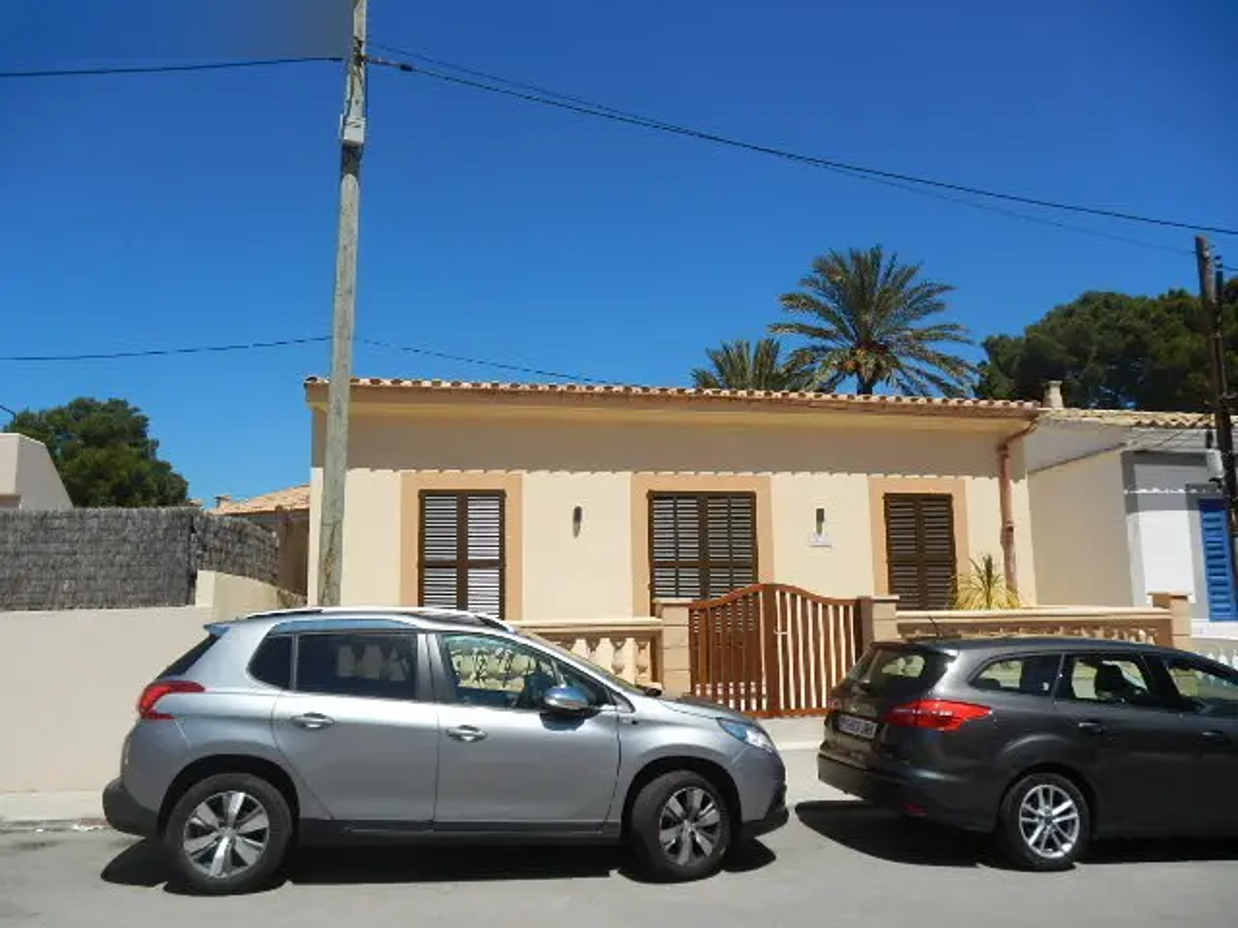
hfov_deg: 69.4
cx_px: 619
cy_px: 464
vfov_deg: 54.9
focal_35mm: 25
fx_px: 894
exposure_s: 1/640
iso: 125
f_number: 6.4
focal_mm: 4.5
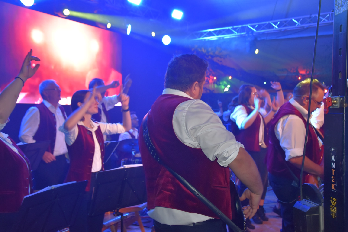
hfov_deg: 43.6
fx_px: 435
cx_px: 174
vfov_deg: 29.9
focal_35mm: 45
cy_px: 116
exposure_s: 1/80
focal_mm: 30
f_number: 4.5
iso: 800
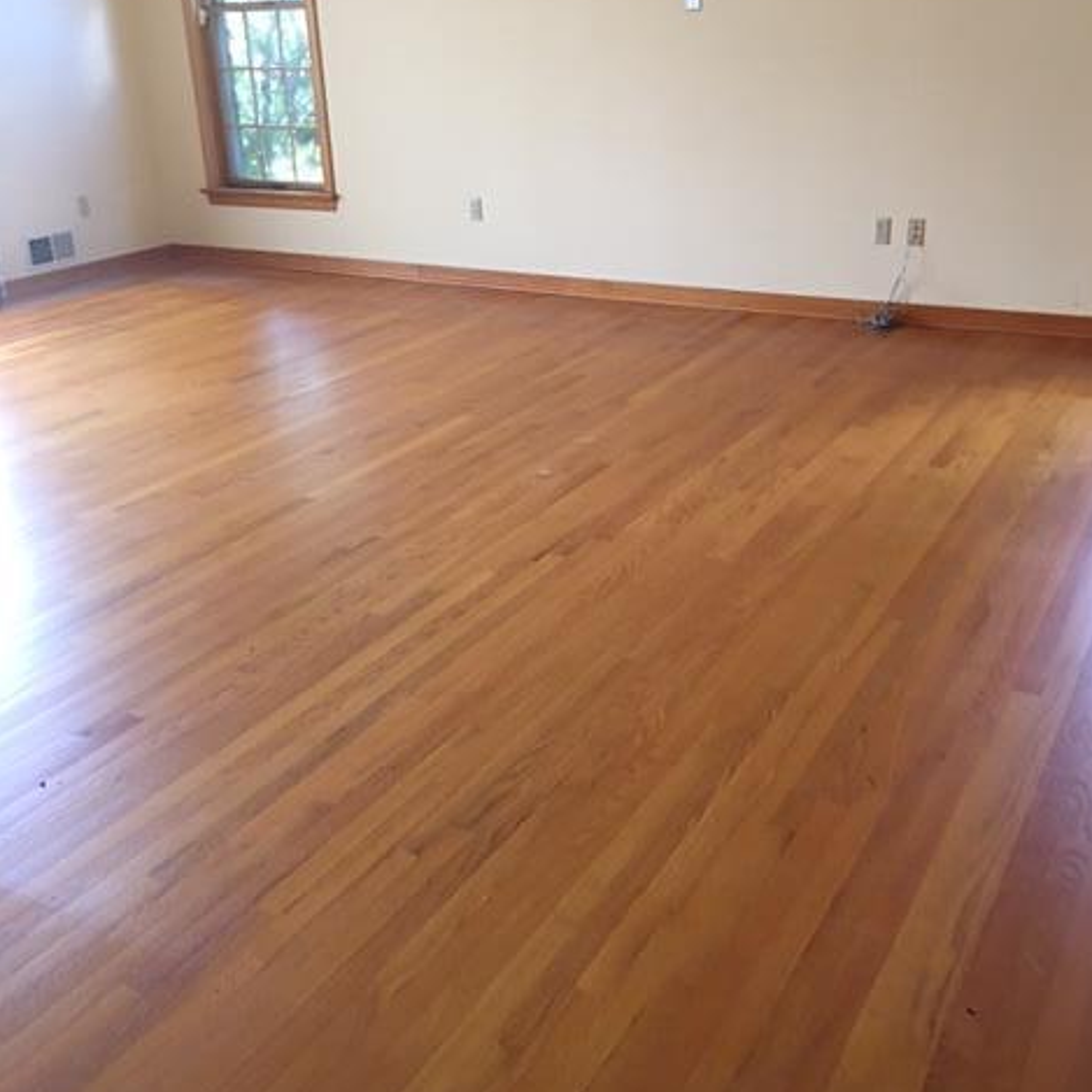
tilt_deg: -25.6
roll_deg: +0.7
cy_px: 524
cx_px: 554
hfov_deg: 47.2
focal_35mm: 35
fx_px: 1249
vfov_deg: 47.2
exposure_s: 1/15
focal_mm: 4.15
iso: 100
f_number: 2.2
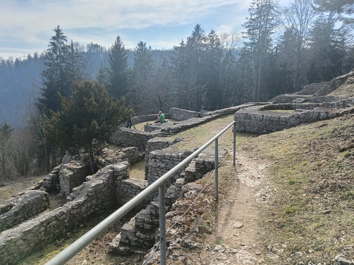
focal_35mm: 27
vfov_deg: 51.4
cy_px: 132
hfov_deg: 65.3
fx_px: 276
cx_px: 177
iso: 100
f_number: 1.9
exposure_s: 1/447
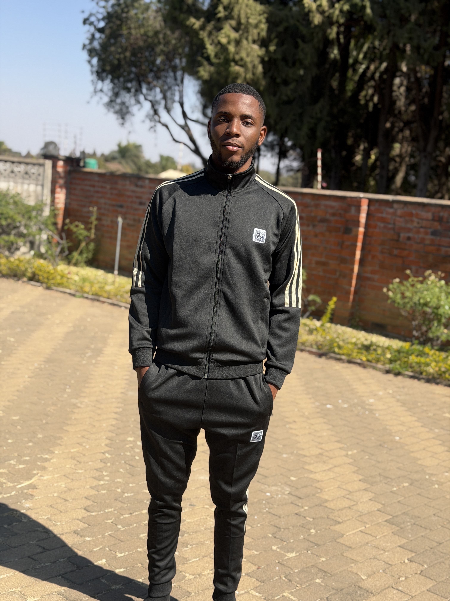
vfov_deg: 39.7
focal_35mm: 48
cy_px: 300
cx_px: 225
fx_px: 832
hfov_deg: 30.3
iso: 64
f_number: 1.78
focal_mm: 6.76
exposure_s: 1/2208
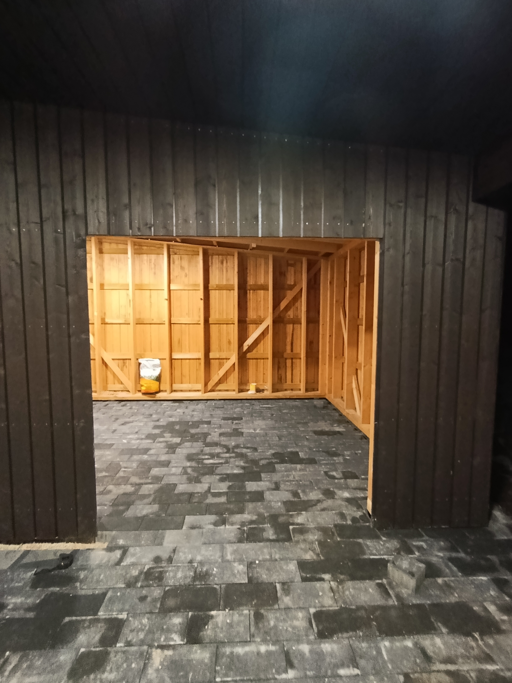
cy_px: 342
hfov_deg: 81.7
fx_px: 296
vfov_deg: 98.2
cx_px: 256
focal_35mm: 15
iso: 799
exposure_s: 1/20
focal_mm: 1.65
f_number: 2.2
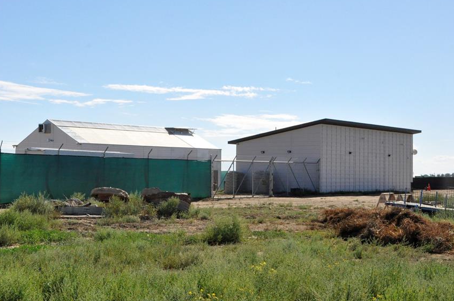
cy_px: 141
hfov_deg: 34.5
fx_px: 730
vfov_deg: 23.3
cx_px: 191
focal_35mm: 58
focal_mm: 32
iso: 2000
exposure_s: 1/1250
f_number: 18
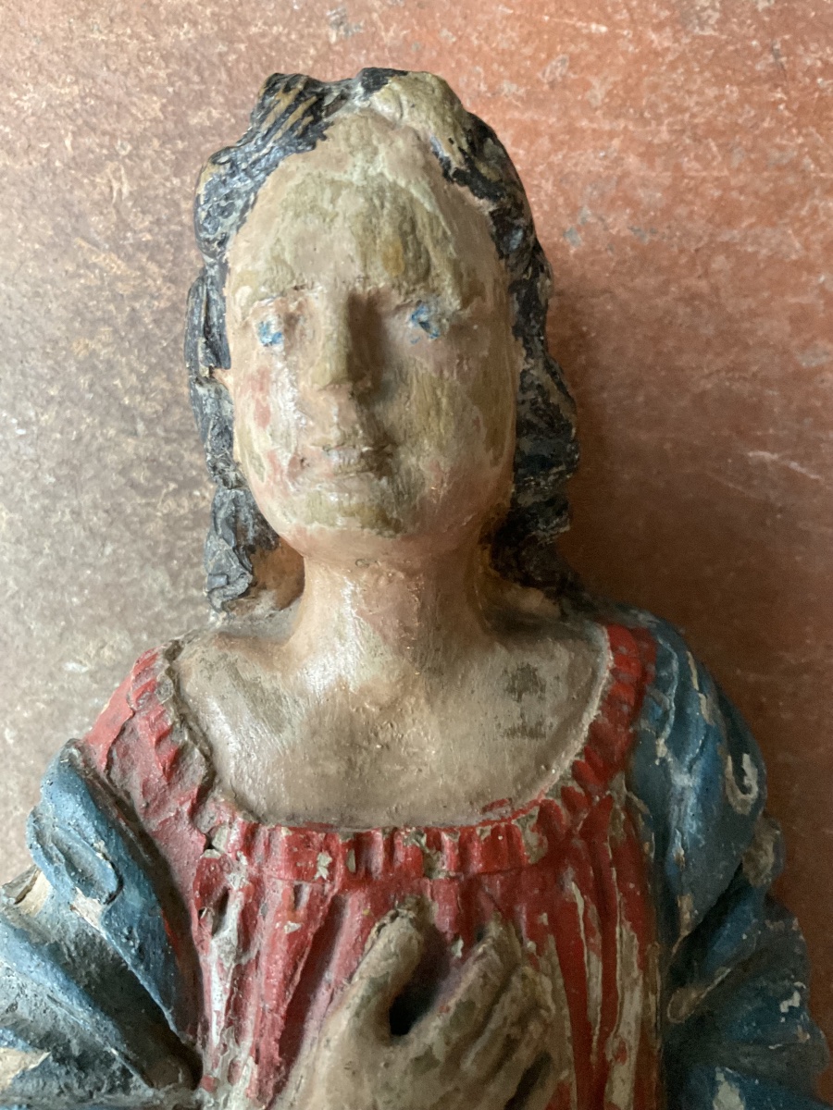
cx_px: 416
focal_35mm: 29
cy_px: 555
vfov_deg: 61.7
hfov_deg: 48.2
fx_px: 930
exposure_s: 1/60
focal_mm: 3
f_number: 1.8
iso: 200
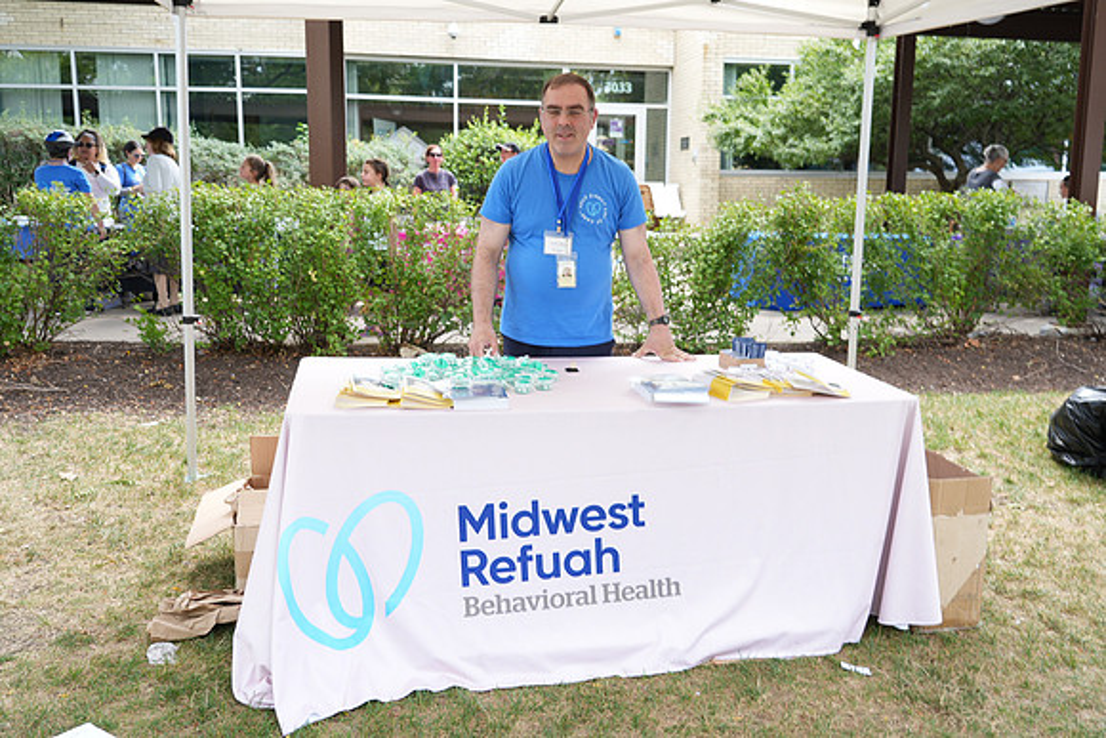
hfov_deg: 57.2
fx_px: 1014
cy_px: 369
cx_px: 553
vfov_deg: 40.0
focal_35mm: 33
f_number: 5
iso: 160
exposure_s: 1/80
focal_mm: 33
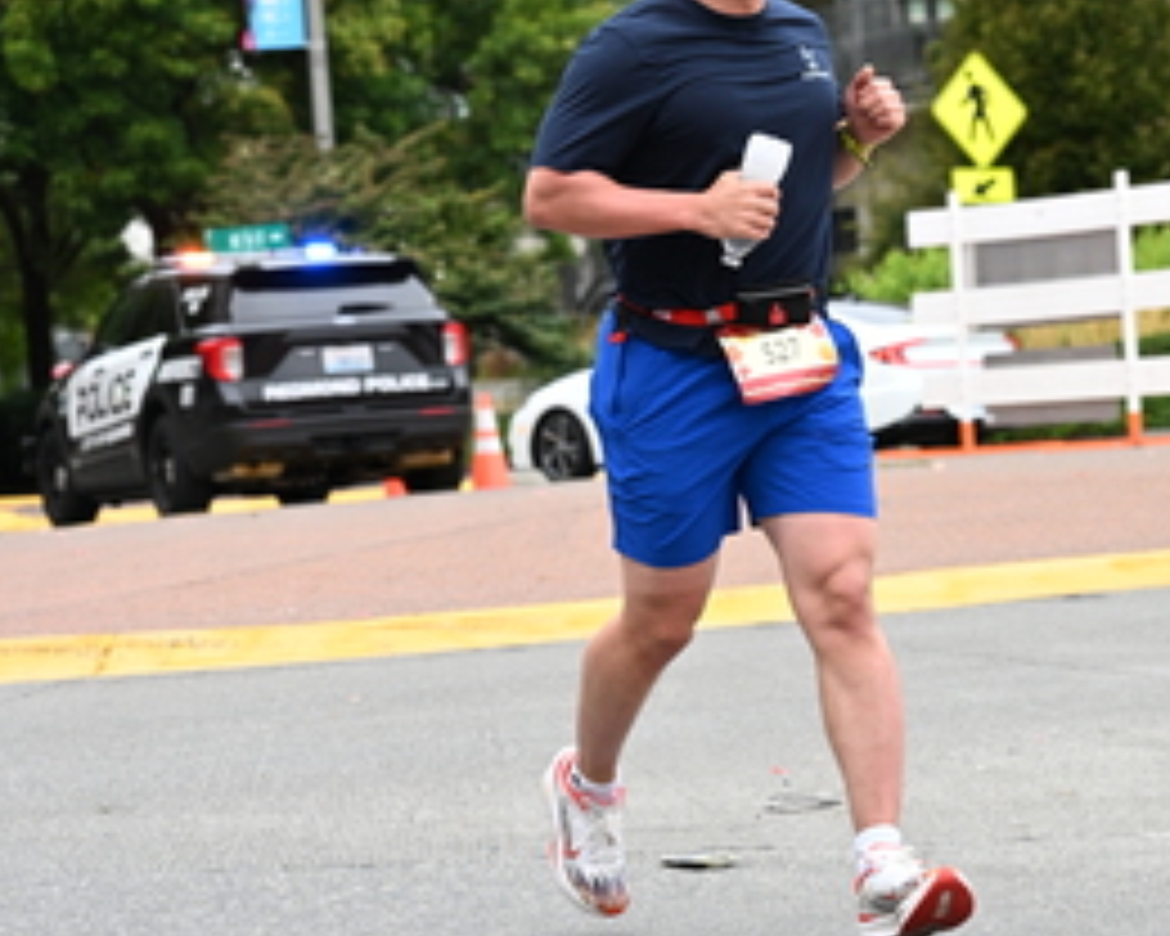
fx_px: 4467
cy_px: 202
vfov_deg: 11.9
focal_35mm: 129
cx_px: 605
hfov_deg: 14.9
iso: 1600
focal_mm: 65
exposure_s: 1/800
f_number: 4
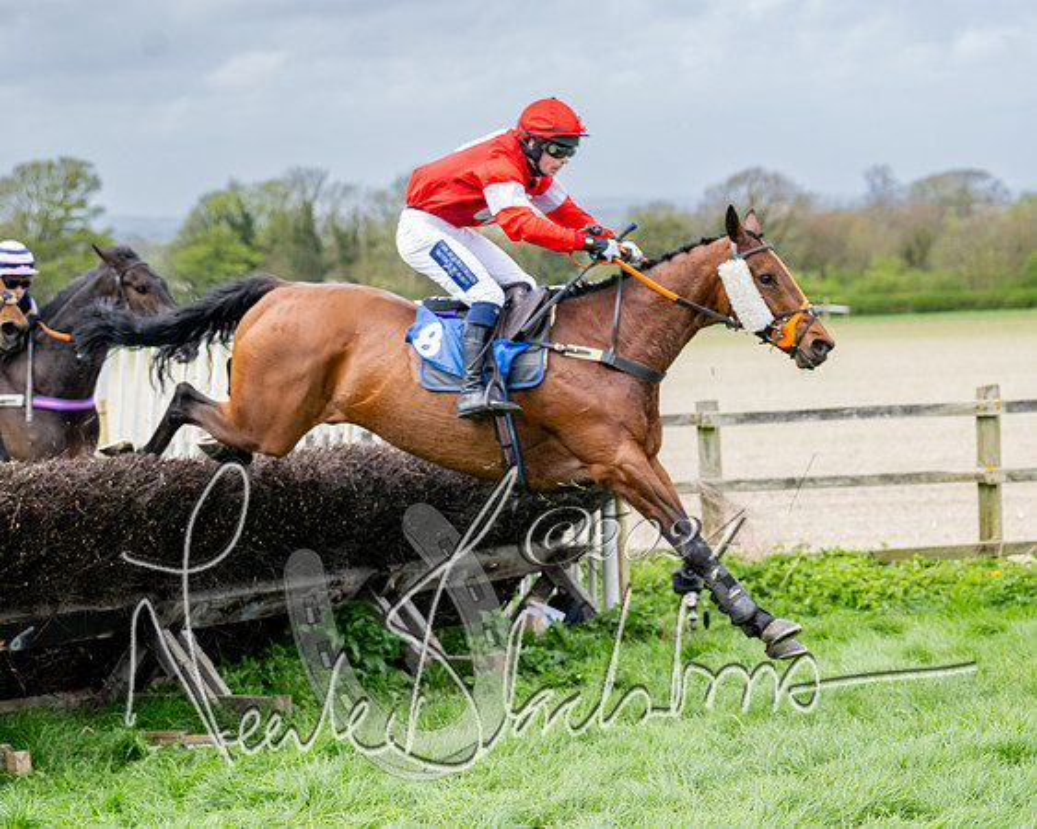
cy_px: 464
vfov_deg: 13.7
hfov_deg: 17.2
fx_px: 3437
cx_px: 471
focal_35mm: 112
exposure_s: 1/1000
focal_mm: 87
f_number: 4
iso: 400
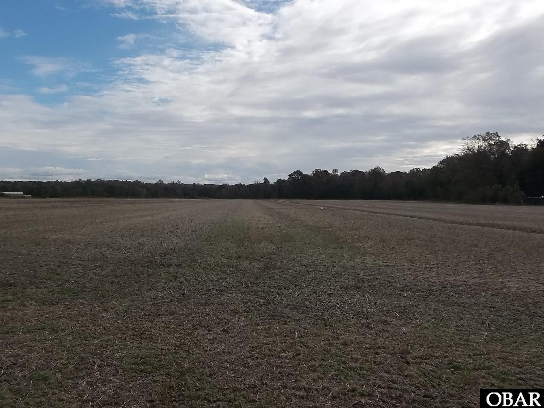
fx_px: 503
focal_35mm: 32
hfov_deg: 56.8
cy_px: 204
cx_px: 272
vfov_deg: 44.2
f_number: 9.4
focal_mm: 5.7
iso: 80
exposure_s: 1/200
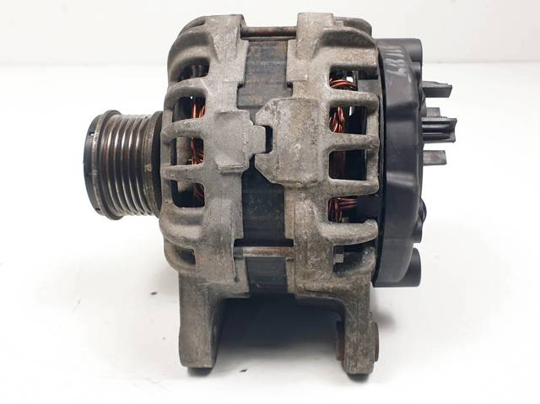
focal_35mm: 26
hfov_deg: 67.3
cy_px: 202
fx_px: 405
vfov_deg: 53.0
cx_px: 270
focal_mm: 4.3
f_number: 2.4
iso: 50
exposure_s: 1/164
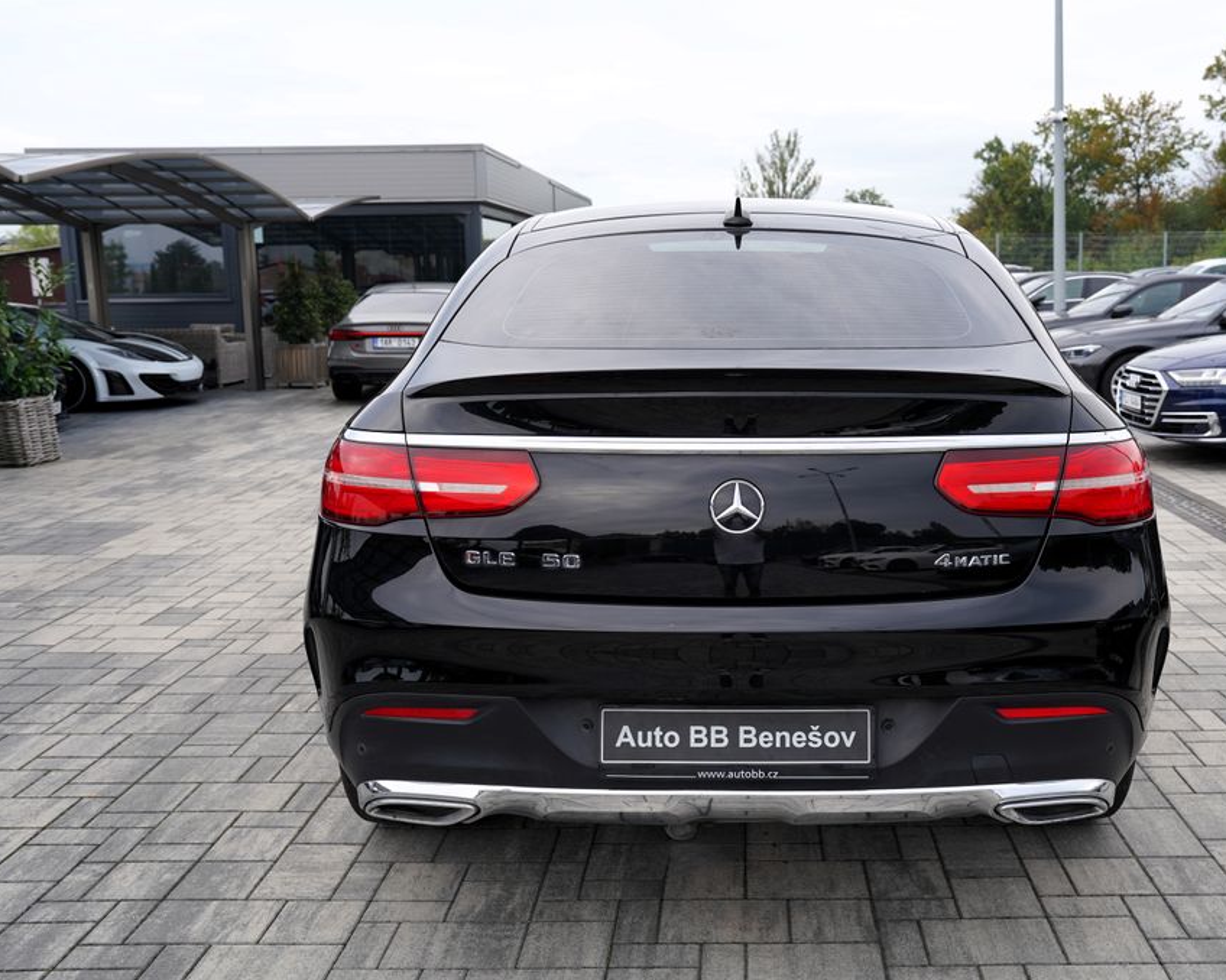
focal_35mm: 34
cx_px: 736
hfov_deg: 52.5
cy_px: 490
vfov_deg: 43.3
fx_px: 1233
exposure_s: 1/100
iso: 100
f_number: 5.6
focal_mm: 30
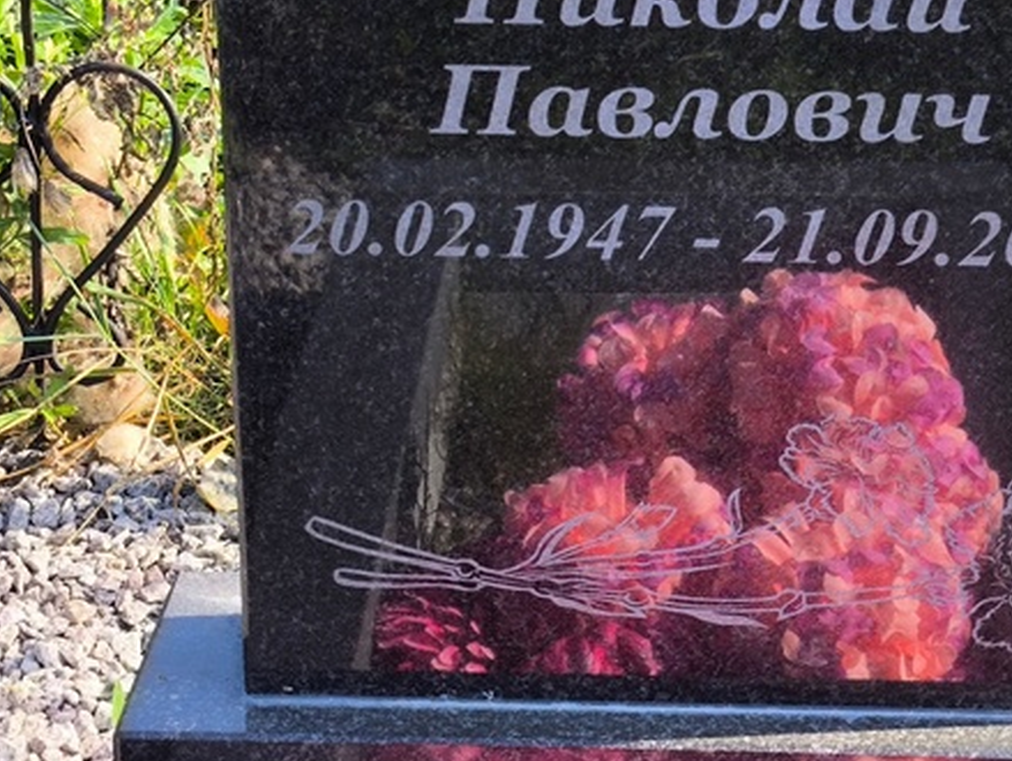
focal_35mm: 91
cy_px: 166
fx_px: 2663
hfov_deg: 21.4
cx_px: 688
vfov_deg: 16.2
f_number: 1.7
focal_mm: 4.71
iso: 50
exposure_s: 1/400
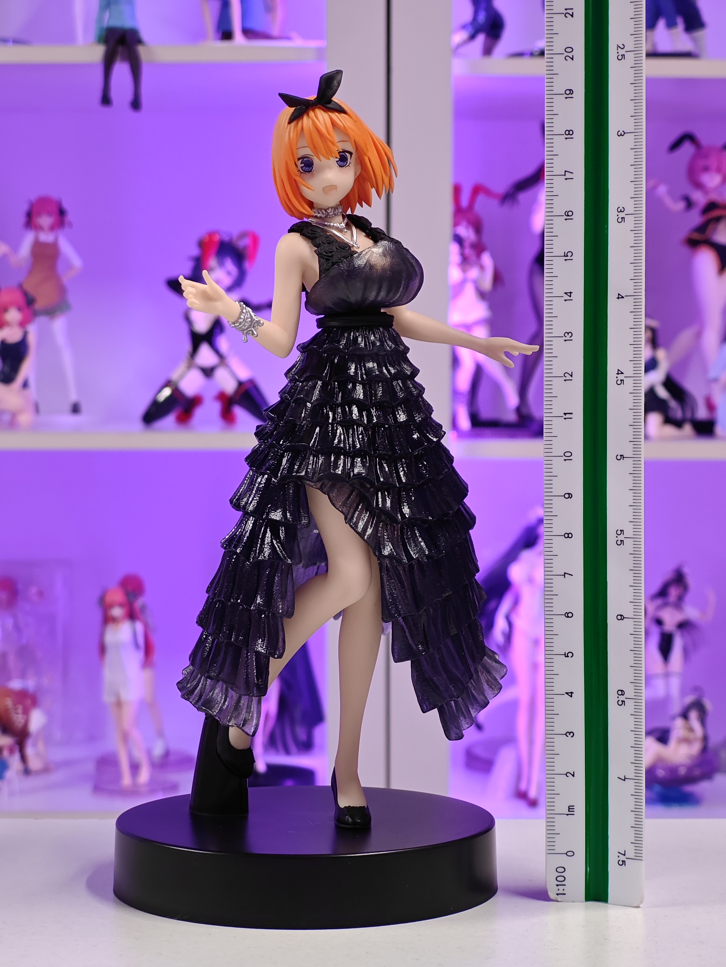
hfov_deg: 18.4
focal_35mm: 80
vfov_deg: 24.4
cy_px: 484
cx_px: 363
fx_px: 2237
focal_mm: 7.48
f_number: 2.4
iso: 1000
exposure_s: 1/25
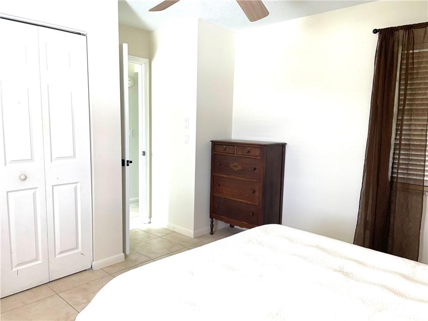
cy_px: 160
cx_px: 214
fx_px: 321
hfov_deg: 67.3
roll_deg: -1.2
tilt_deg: -7.1
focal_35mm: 26
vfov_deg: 53.1
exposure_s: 1/38
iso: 50
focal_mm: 4.2
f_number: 1.6
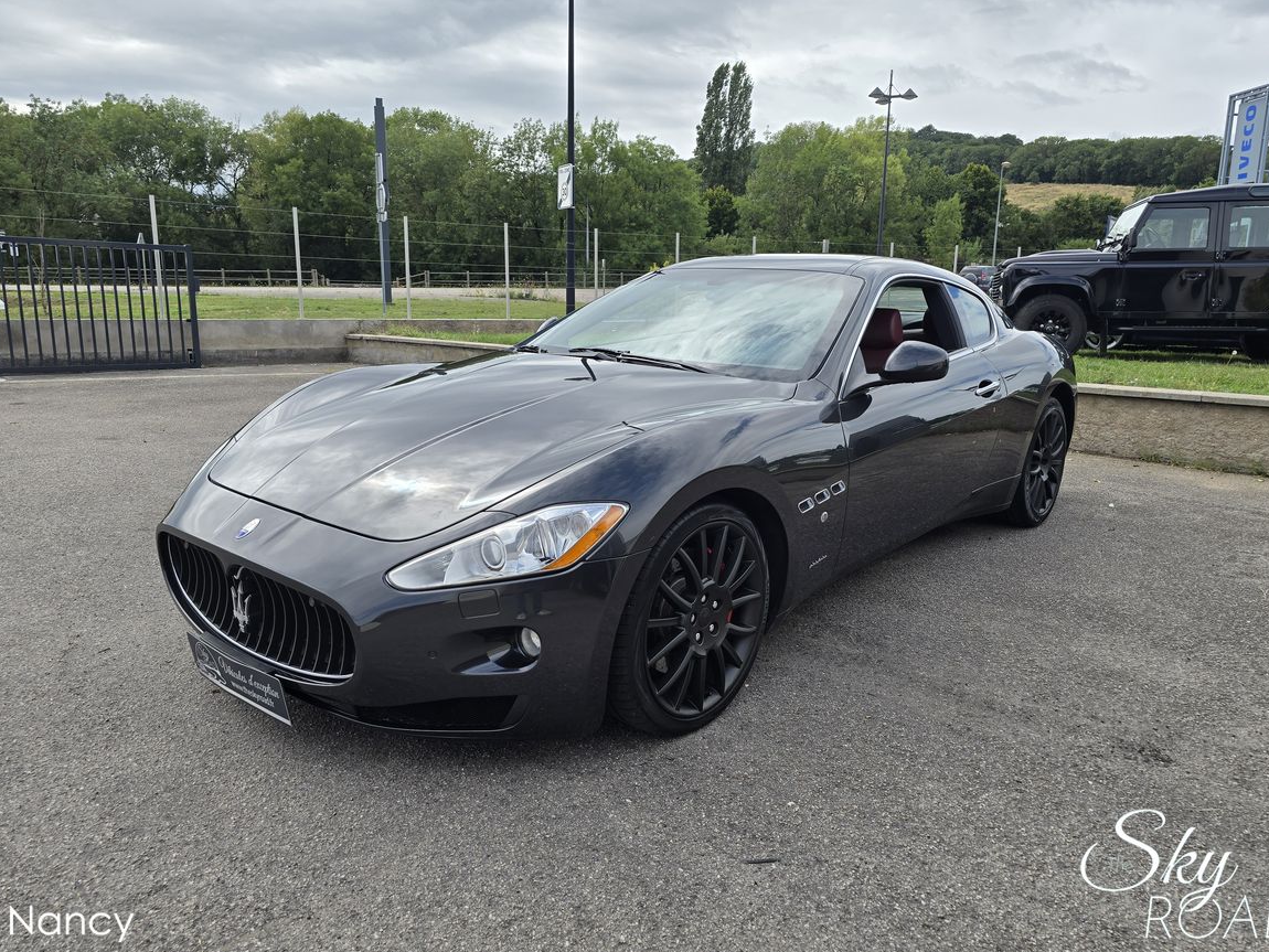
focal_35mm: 24
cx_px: 654
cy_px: 477
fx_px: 880
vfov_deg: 56.8
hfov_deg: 71.6
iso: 12
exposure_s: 1/734
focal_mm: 6.3
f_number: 1.7
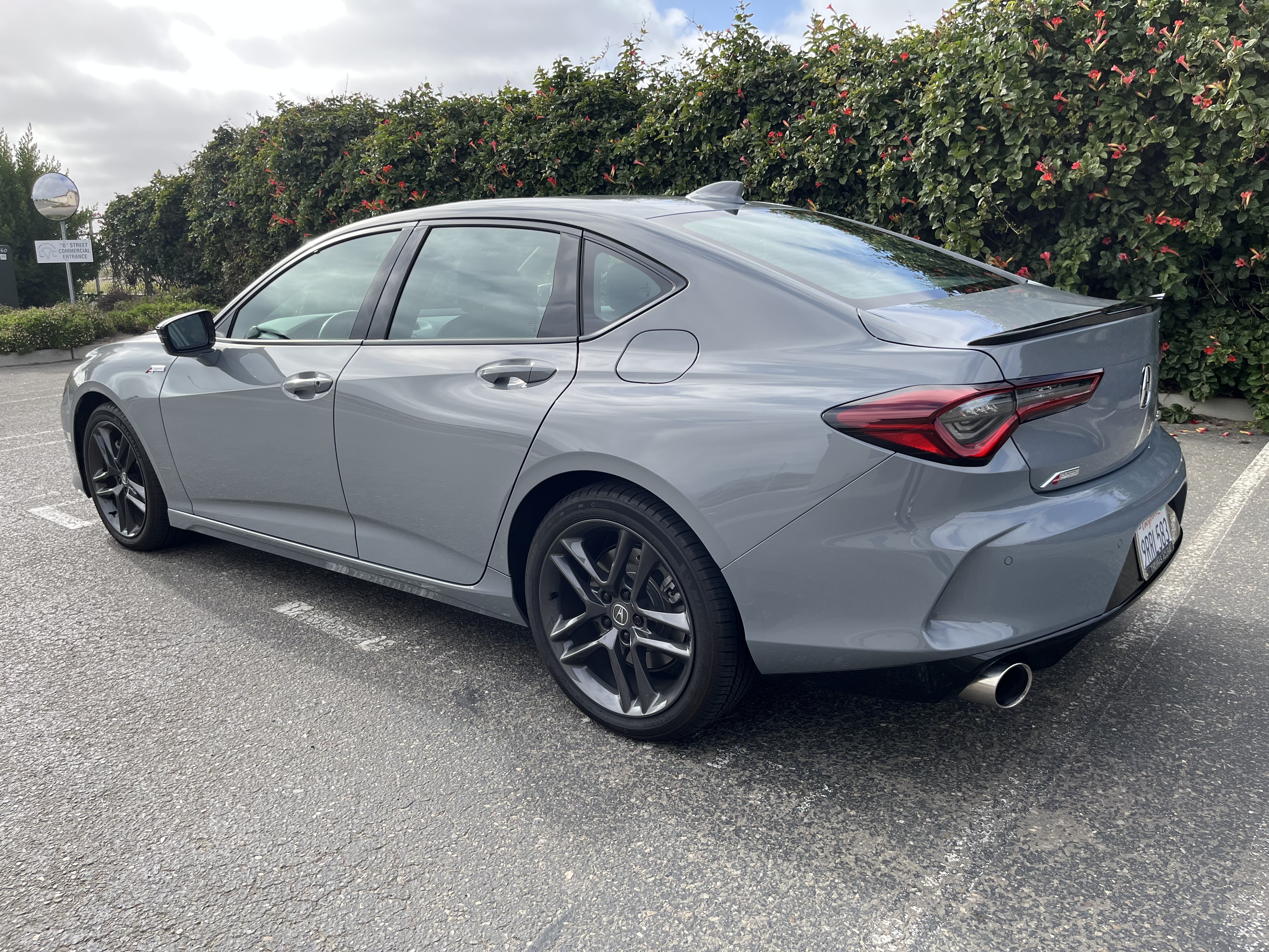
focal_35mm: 26
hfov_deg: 67.3
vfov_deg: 53.1
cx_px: 634
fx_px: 953
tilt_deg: -12.7
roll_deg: +1.3
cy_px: 476
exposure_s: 1/1086
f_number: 1.6
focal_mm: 5.1
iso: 50
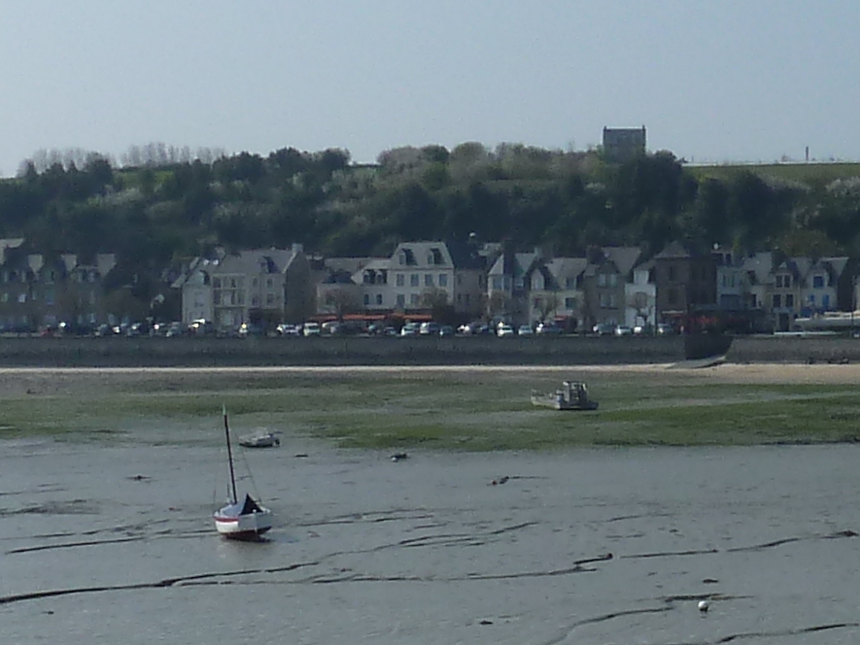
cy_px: 388
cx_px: 727
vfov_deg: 13.1
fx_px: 2808
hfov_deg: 17.2
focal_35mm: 113
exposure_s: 1/640
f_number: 5.6
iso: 80
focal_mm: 4.1
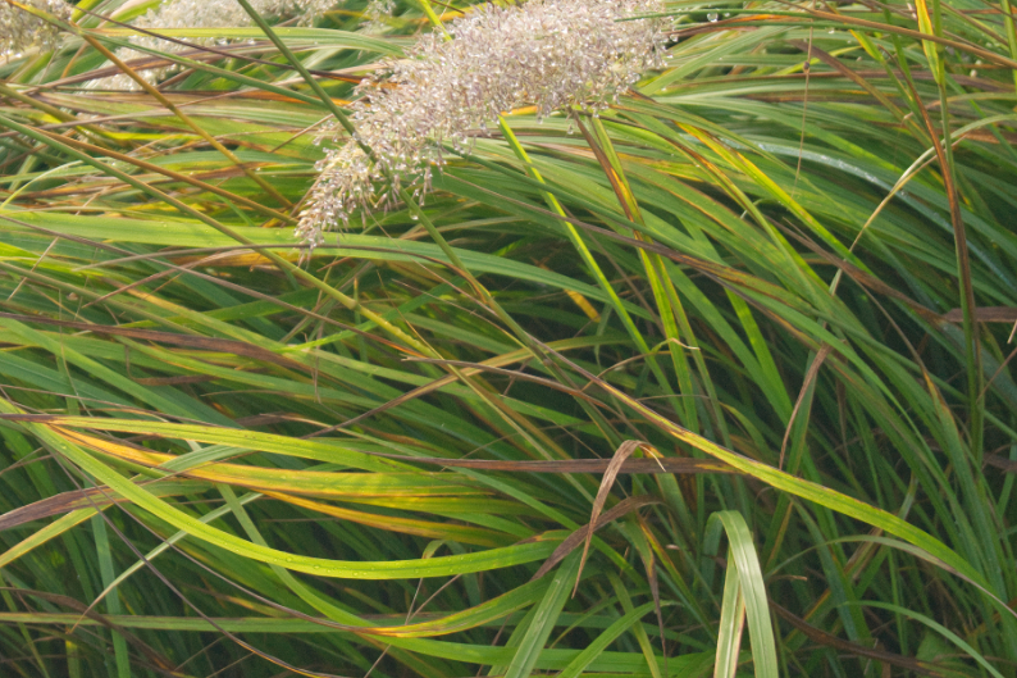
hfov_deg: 16.4
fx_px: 3523
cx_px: 333
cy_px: 185
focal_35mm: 125
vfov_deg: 11.0
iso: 800
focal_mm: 55
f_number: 5.6
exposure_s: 1/500
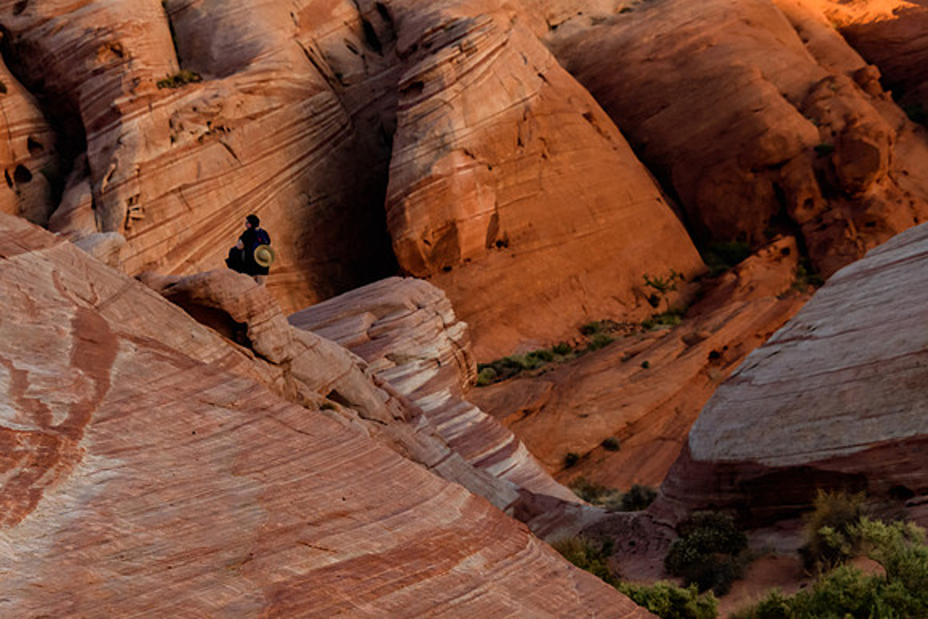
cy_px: 310
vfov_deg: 7.9
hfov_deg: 11.8
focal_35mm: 174
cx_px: 464
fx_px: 4486
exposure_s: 1/200
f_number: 8
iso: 1600
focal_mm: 116
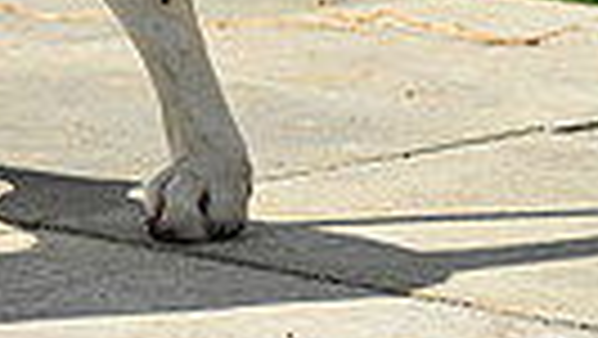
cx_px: -647
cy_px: -453
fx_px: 7981
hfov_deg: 4.2
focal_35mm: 503
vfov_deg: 2.4
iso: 125
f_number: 4.5
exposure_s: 1/1250
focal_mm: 110
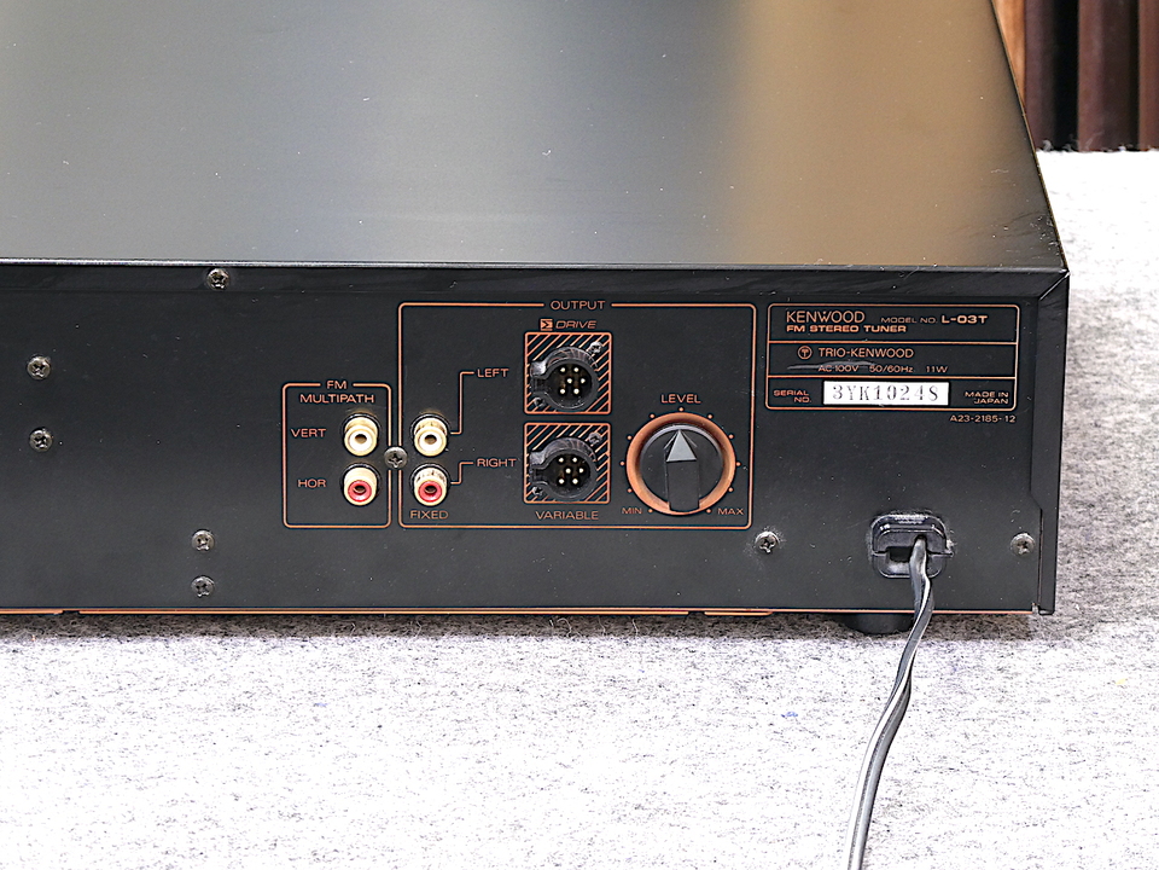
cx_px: 580
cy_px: 435
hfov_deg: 12.3
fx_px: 5357
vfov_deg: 9.3
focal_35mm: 160
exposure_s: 1/1.3
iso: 200
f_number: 5.5
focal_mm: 28.7
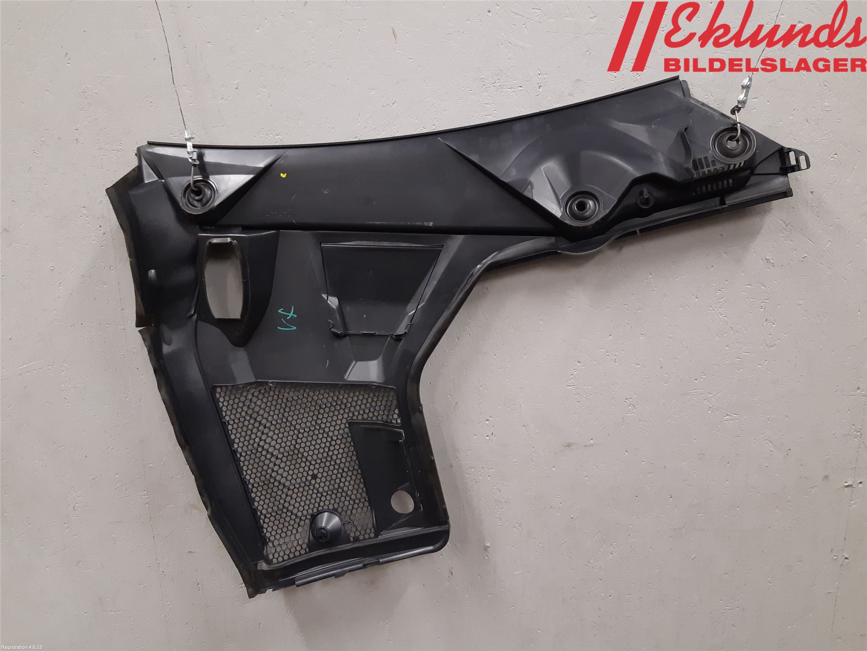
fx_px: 651
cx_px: 434
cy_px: 326
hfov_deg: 67.3
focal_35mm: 26
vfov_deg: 53.1
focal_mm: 3.93
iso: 200
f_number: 1.7
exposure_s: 1/50
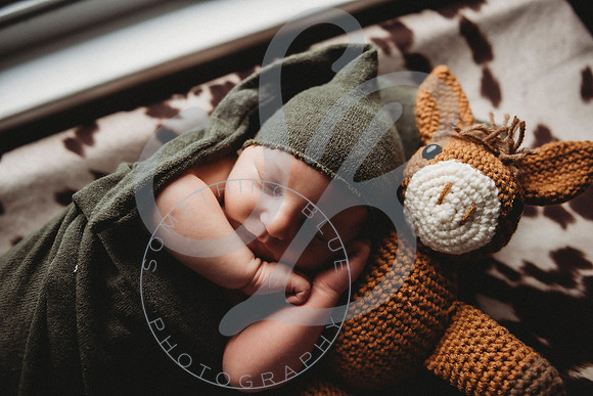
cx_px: 296
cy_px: 198
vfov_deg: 46.4
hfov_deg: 65.5
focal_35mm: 28
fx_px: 461
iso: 100
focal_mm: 28
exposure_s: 1/200
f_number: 2.8
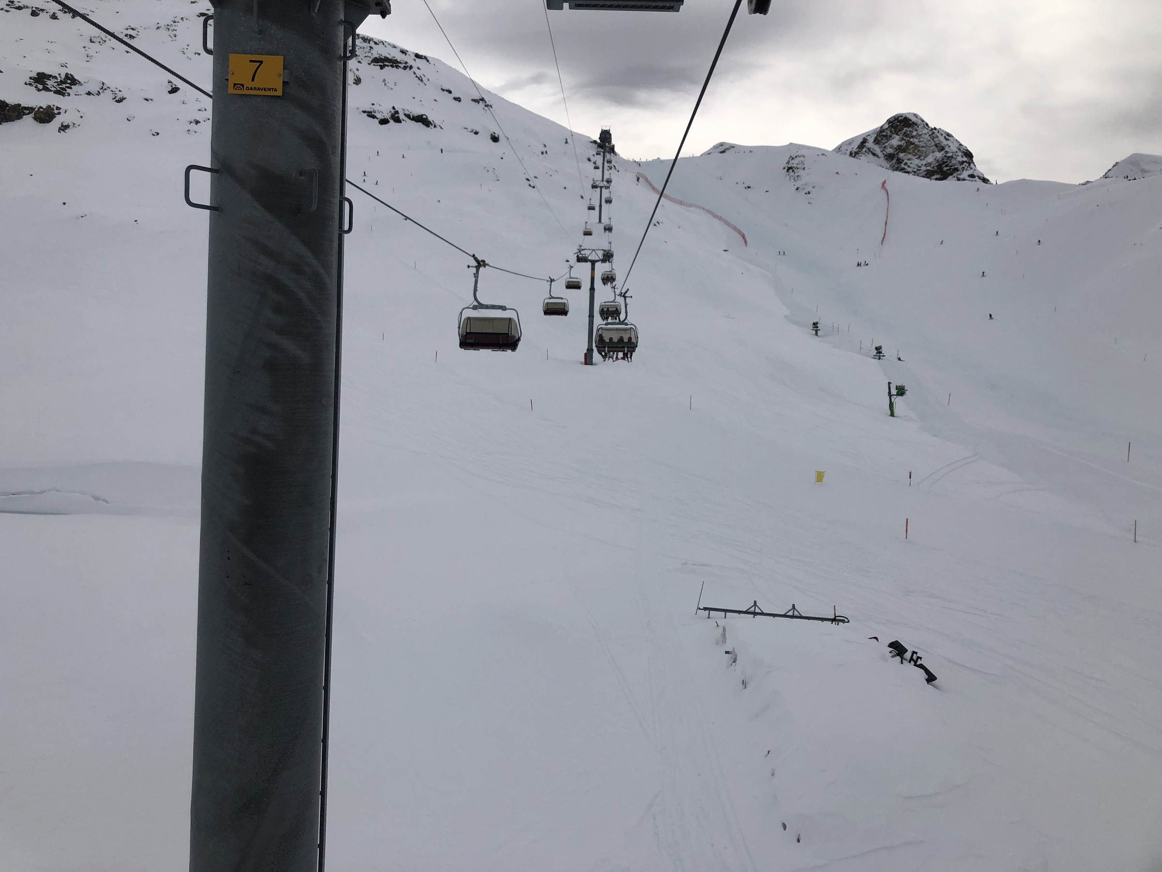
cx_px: 581
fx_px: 940
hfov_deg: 63.4
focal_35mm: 28
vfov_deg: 49.7
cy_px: 436
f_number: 1.8
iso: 25
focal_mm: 3.99
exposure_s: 1/6944
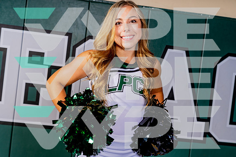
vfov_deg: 19.7
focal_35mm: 69
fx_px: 452
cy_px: 78
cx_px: 118
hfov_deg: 29.2
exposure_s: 1/250
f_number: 9
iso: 200
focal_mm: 69
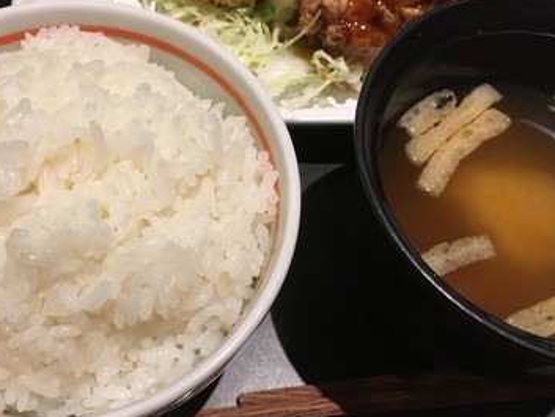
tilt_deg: -65.4
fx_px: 593
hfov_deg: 49.6
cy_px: 212
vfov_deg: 38.7
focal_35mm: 37
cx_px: 209
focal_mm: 4.15
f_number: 2.2
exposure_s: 1/33
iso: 200
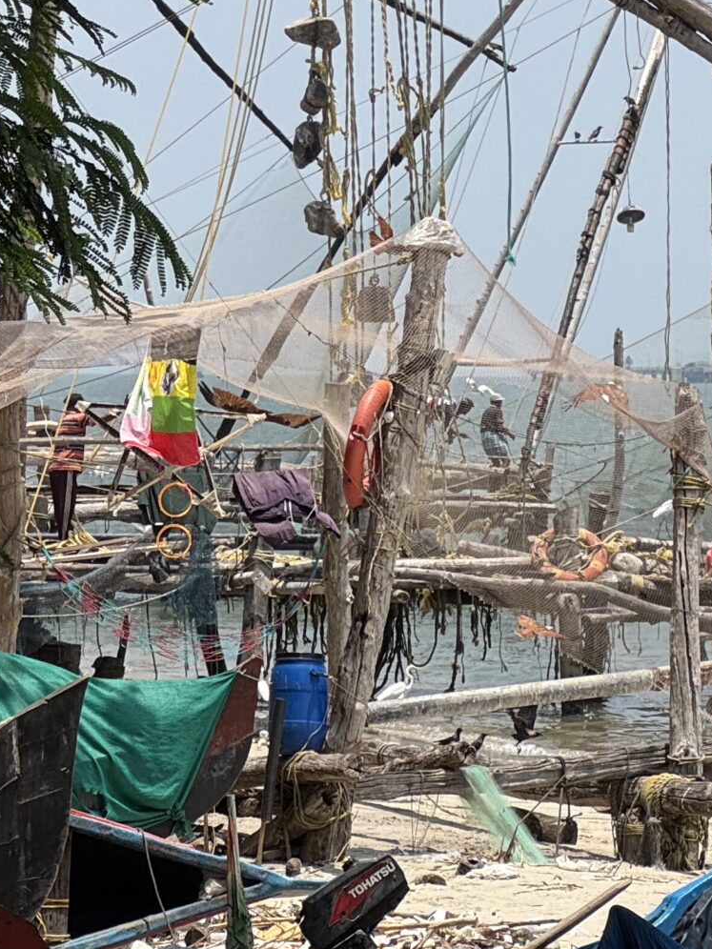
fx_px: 5430
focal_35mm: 198
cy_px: 179
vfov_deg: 10.0
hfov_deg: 7.5
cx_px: 627
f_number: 2.8
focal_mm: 9
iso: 25
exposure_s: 1/1096
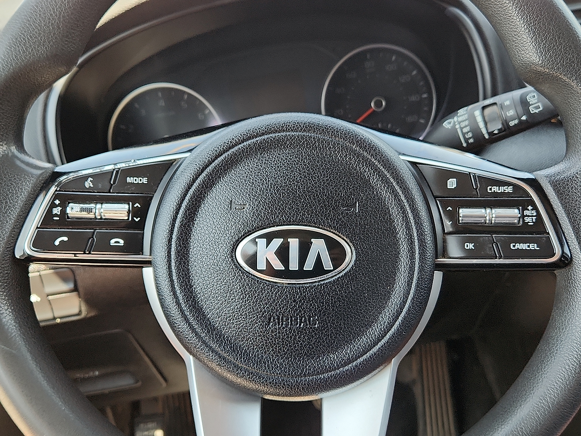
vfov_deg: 58.9
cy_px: 218
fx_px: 386
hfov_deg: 73.9
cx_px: 290
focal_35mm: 23
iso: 61
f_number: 1.8
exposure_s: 1/59.2
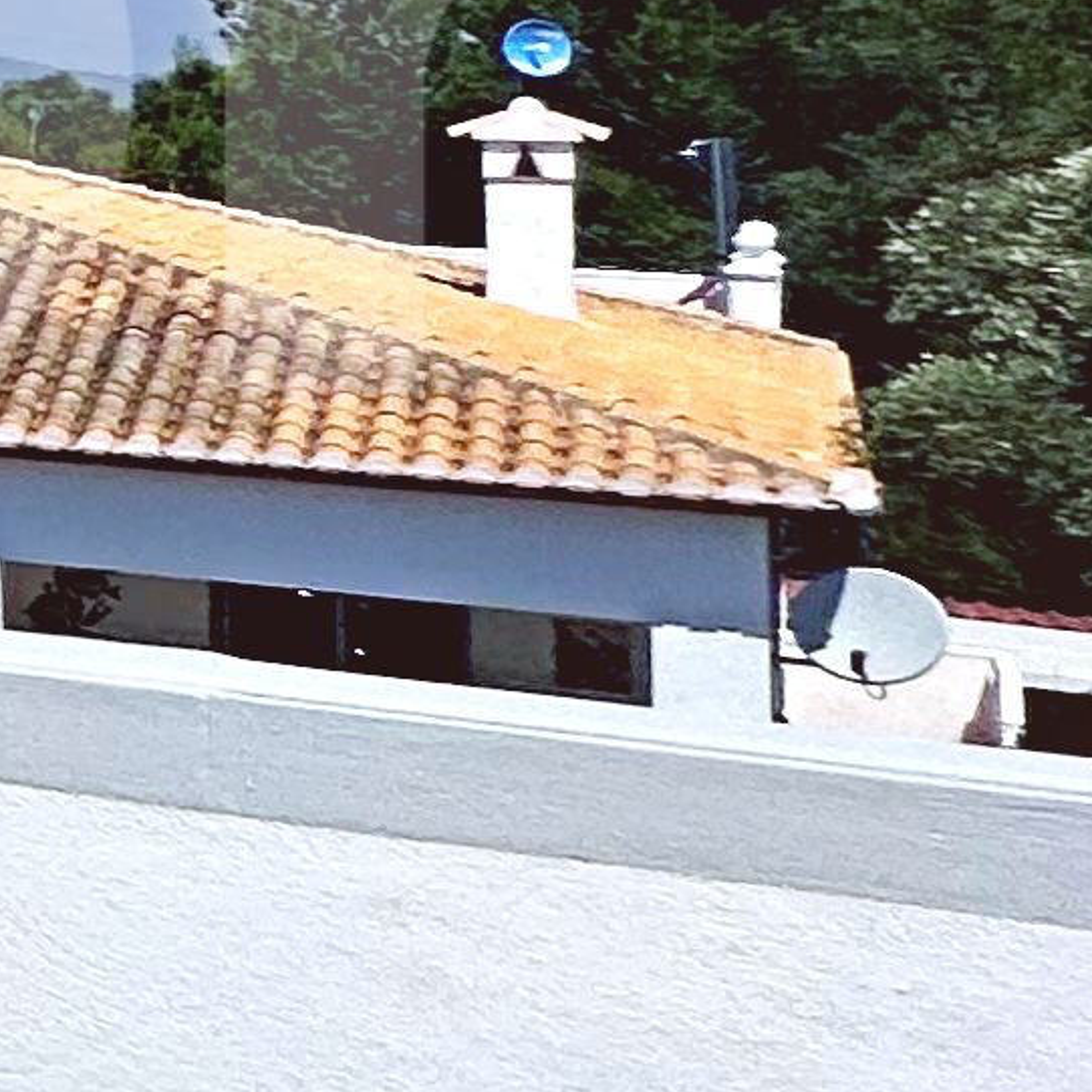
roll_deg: -0.7
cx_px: -2853
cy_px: -48
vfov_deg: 18.3
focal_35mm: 92
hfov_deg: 9.2
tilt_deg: +0.8
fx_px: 3284
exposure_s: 1/4831
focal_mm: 2.22
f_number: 2.2
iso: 50
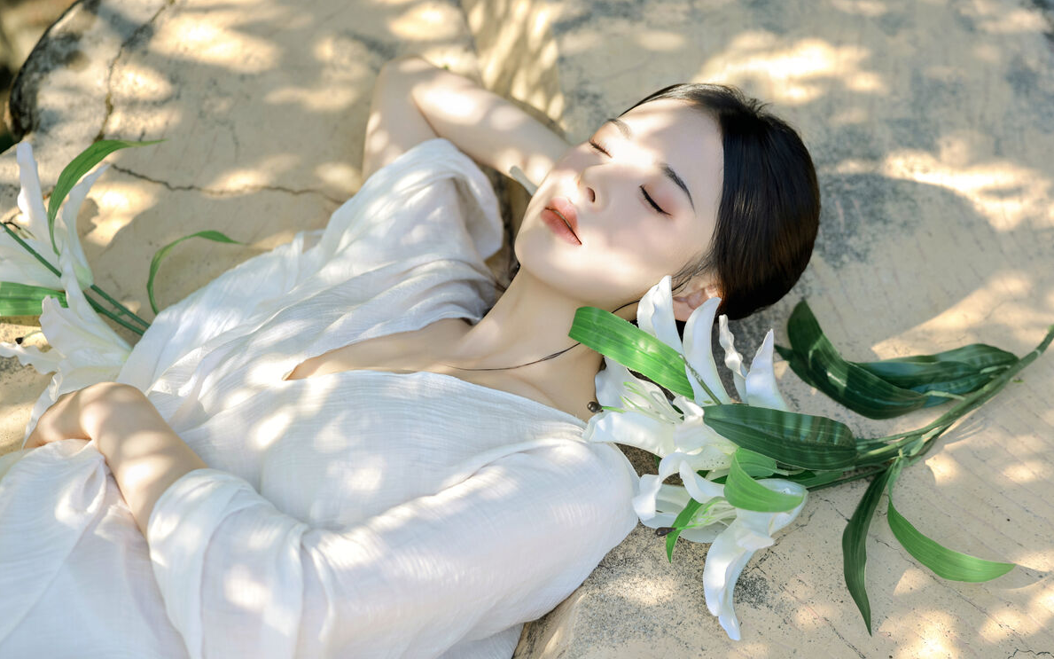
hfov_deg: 28.6
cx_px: 531
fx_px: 2068
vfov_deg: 18.1
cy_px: 326
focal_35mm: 72
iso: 100
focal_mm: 70
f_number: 3.2
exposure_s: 1/400
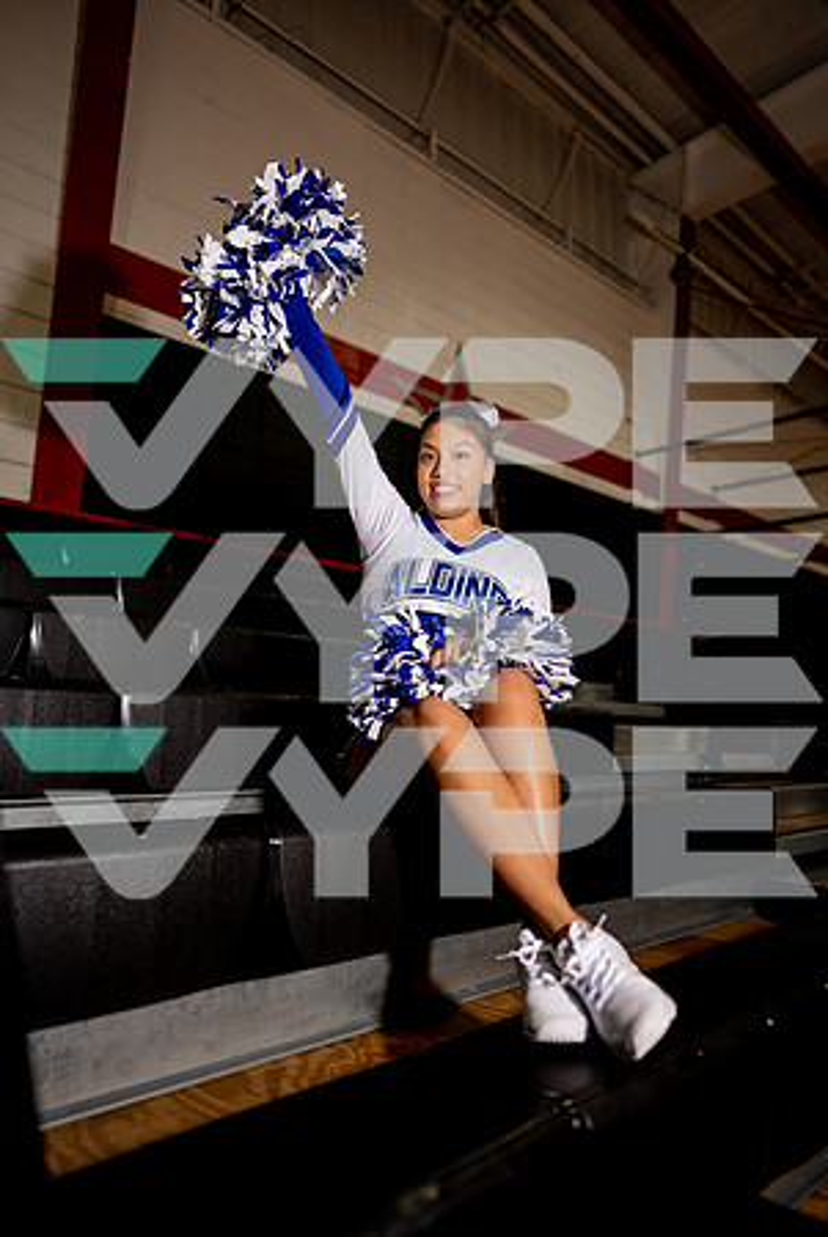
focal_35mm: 24
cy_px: 618
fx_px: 826
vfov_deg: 73.7
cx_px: 414
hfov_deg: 53.2
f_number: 1.4
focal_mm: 24
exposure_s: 1/640
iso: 100
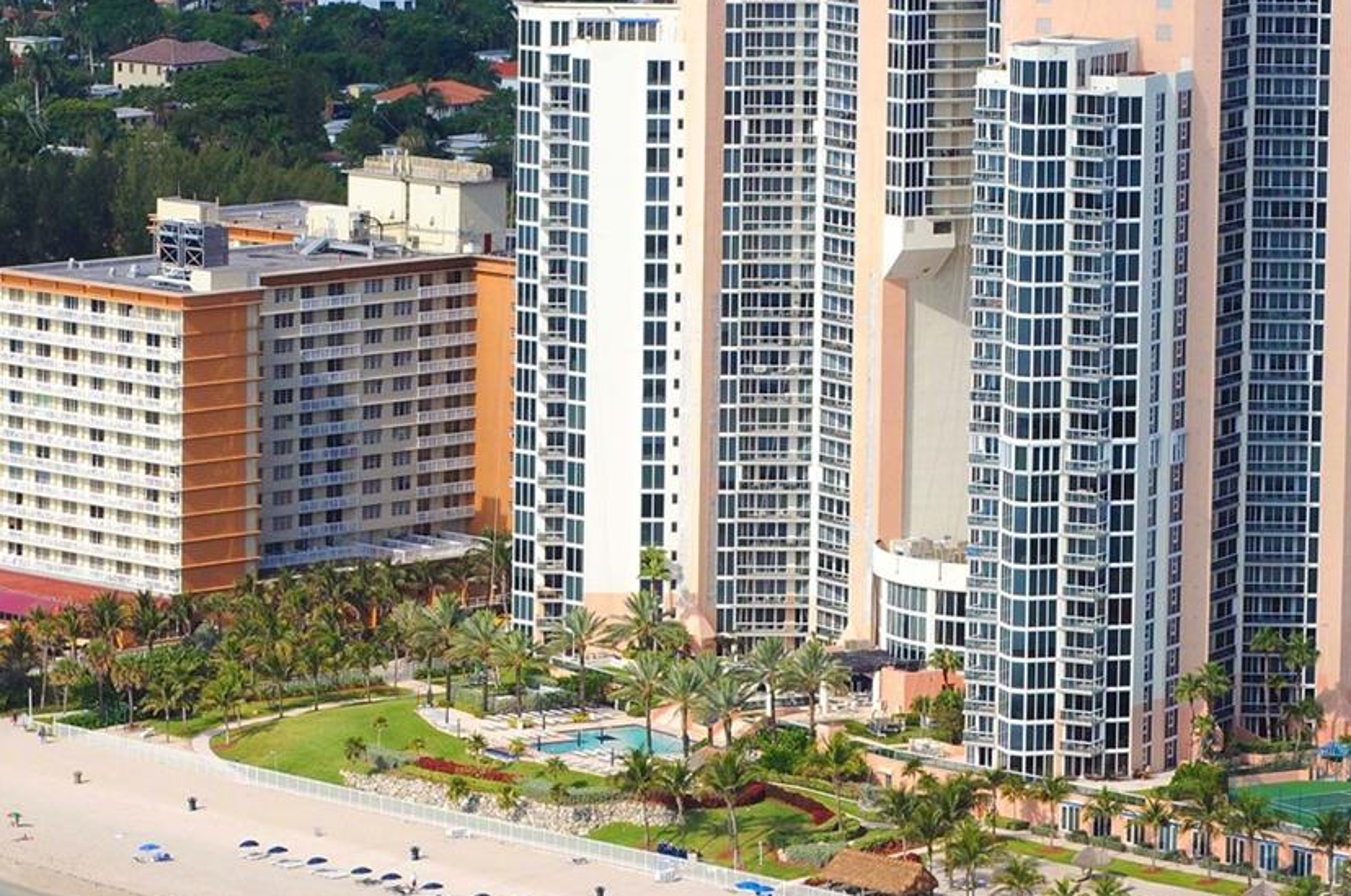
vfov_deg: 6.7
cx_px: 390
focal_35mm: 203
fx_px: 7605
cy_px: 388
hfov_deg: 10.1
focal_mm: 70
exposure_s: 1/1000
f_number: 9
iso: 400
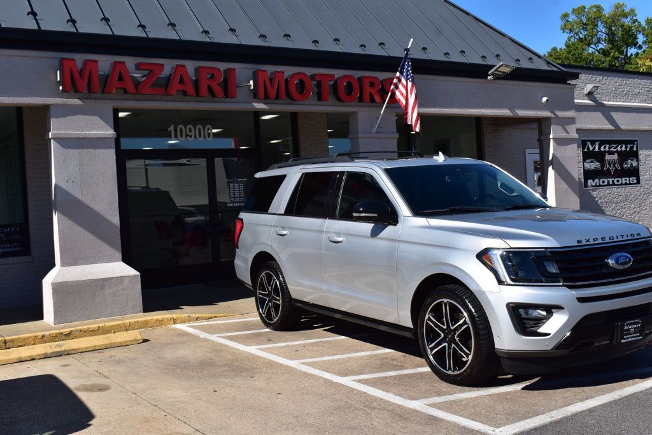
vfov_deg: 33.0
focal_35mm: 40
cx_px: 326
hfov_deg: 47.9
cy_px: 218
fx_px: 733
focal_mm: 27
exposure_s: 1/500
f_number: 11
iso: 280
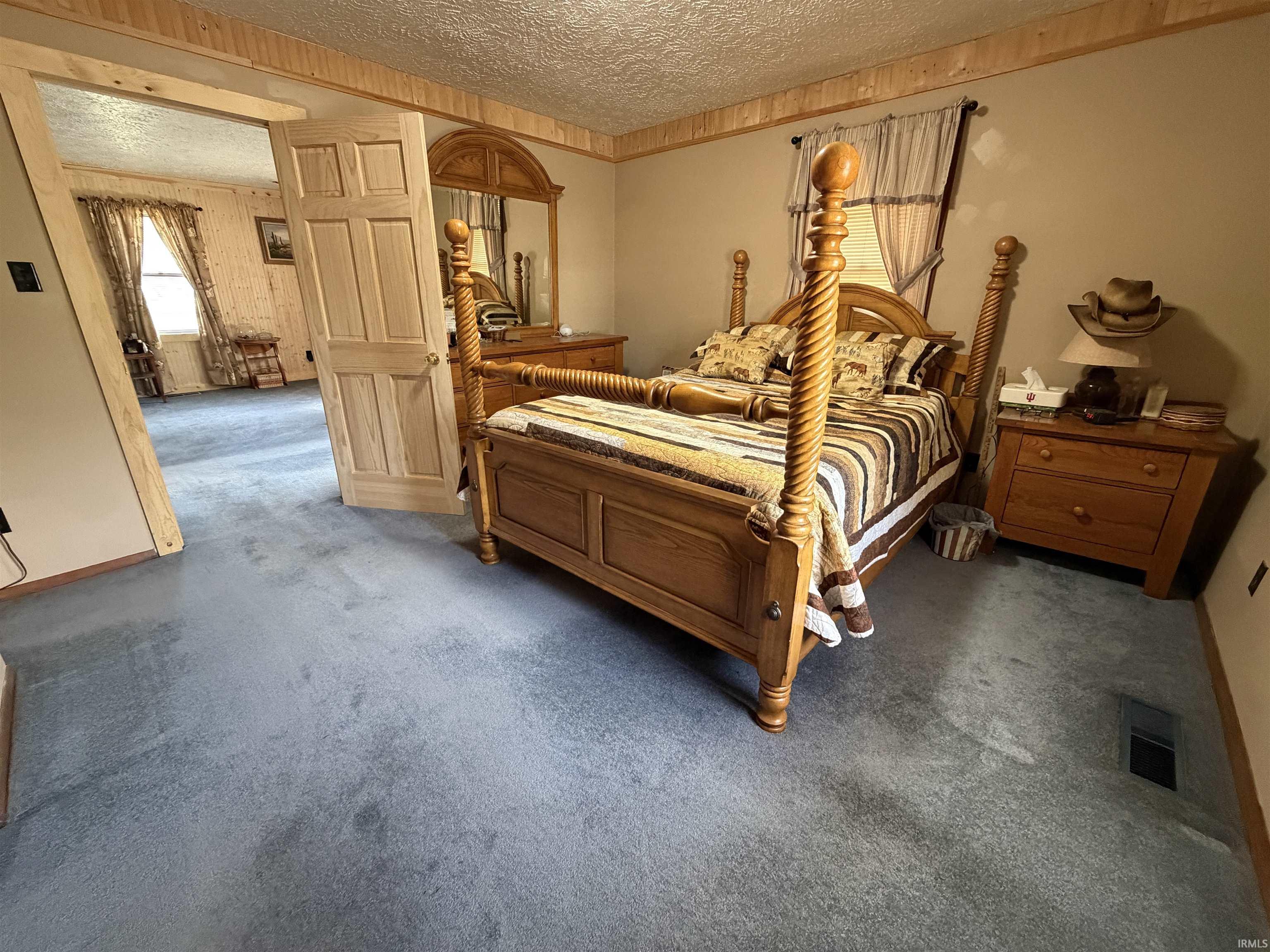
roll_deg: -0.2
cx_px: 635
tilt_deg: -20.3
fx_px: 514
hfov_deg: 102.1
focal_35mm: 14
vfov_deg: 85.7
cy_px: 476
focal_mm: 2.22
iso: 640
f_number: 2.2
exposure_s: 1/60
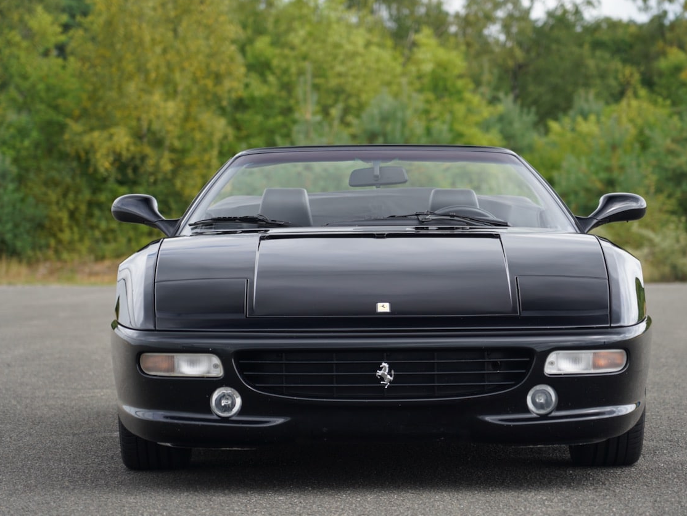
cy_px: 256
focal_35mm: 116
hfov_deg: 17.0
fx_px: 2303
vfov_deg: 12.8
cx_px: 377
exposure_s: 1/160
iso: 160
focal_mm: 105
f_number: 4
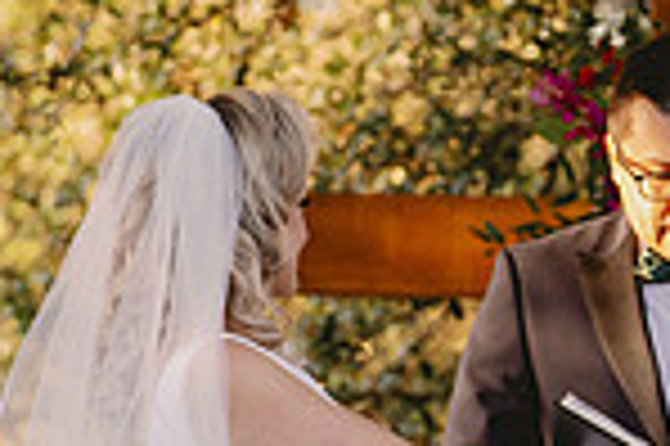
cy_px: 156
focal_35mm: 716
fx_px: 13311
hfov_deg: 2.9
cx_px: 701
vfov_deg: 1.9
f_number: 3.2
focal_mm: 165
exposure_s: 1/320
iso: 500
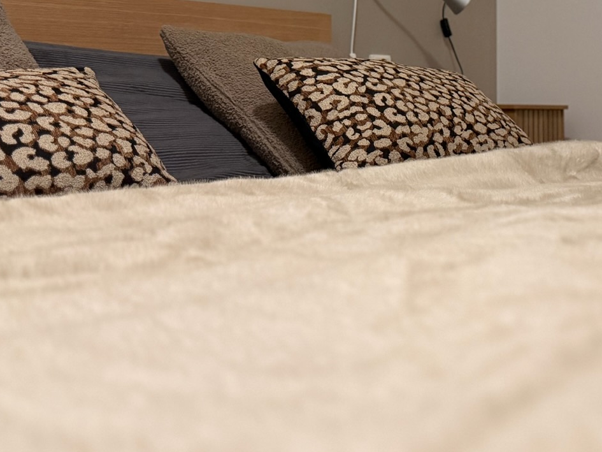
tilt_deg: +5.8
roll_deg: +0.3
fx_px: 904
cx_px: 429
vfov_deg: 26.7
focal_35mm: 52
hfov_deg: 36.2
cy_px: 10
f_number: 1.78
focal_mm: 6.76
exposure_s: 1/33
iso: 640
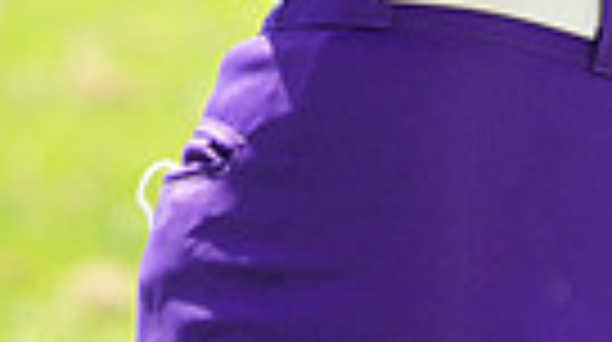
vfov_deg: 1.0
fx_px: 20447
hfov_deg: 1.7
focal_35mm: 1262
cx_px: 432
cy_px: -882
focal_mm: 282
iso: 200
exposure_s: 1/125
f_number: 10
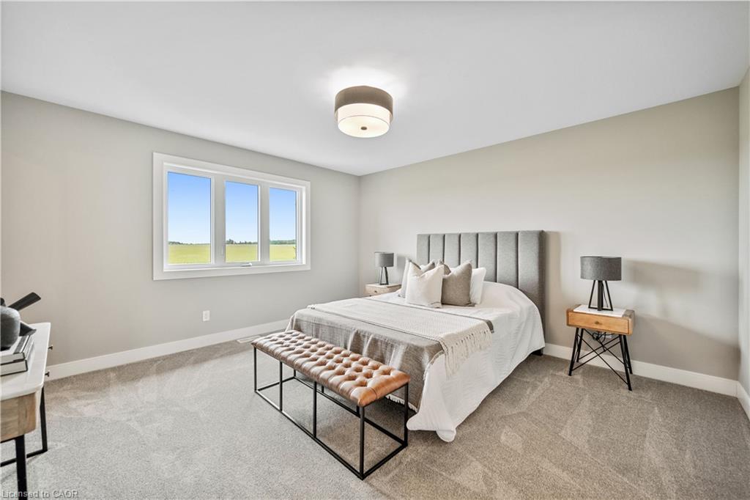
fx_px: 292
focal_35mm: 14
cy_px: 250
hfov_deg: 104.3
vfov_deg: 81.2
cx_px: 375
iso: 400
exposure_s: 1/200
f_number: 4
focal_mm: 14
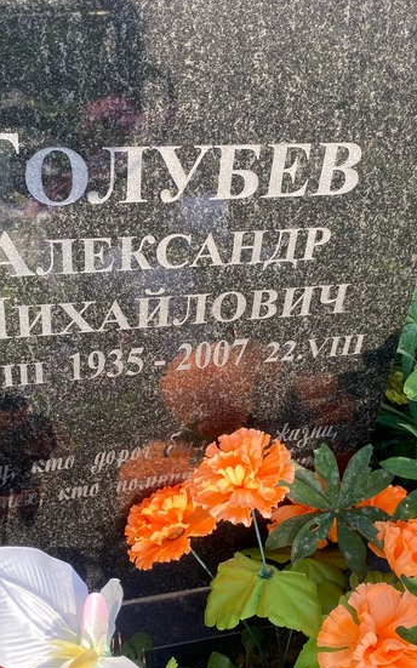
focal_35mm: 40
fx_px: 728
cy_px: 338
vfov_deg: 49.3
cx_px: 193
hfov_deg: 32.0
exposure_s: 1/178
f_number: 1.8
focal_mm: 4.25
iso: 32
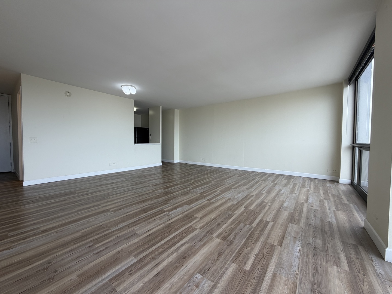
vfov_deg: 85.7
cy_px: 147
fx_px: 159
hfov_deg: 102.1
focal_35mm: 14
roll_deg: +0.0
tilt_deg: -1.5
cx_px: 196
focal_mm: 2.22
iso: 50
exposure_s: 1/120
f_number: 2.2
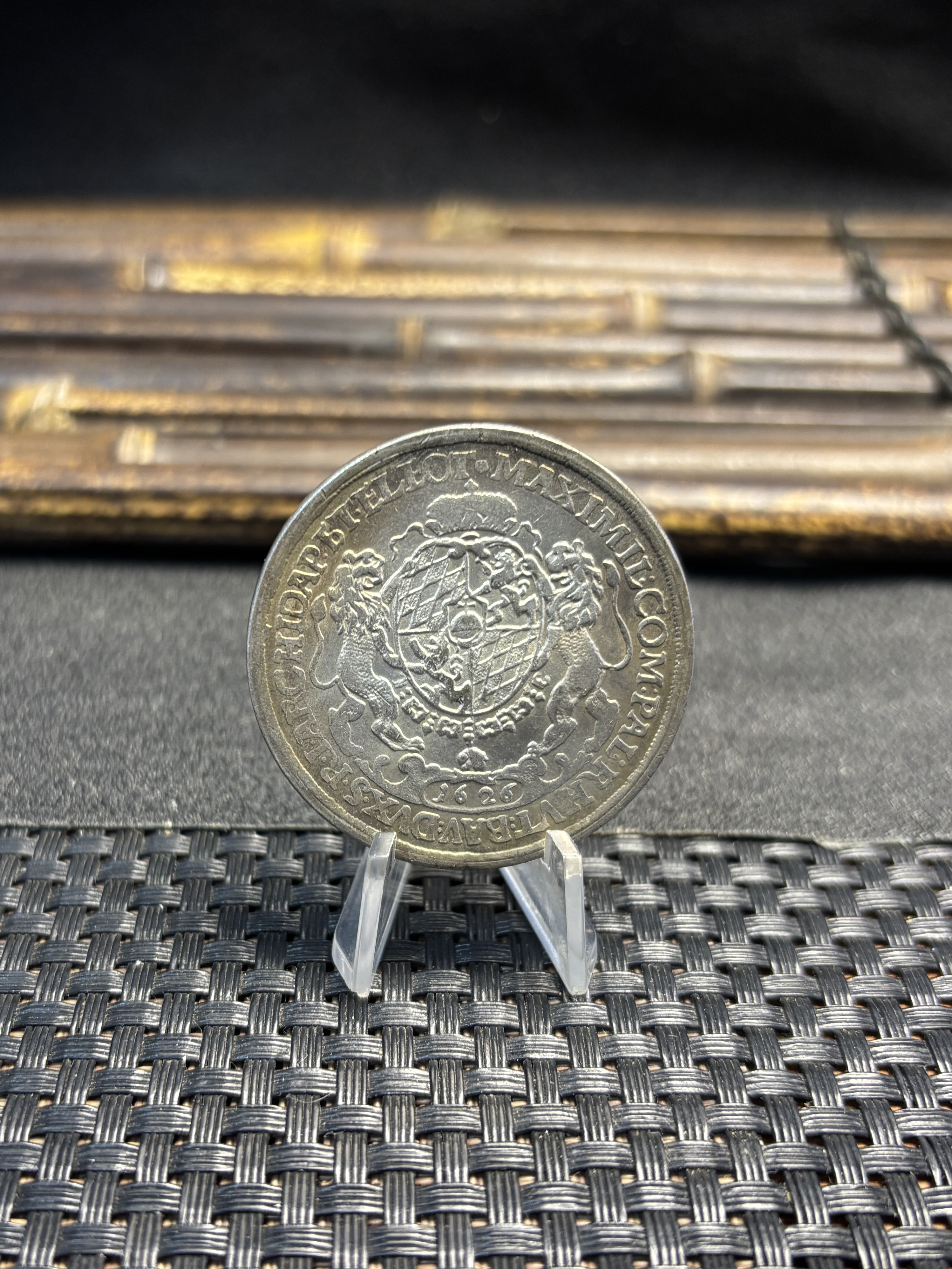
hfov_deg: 53.1
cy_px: 634
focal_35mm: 26
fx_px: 953
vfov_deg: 67.3
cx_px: 476
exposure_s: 1/50
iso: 160
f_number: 1.6
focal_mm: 5.96
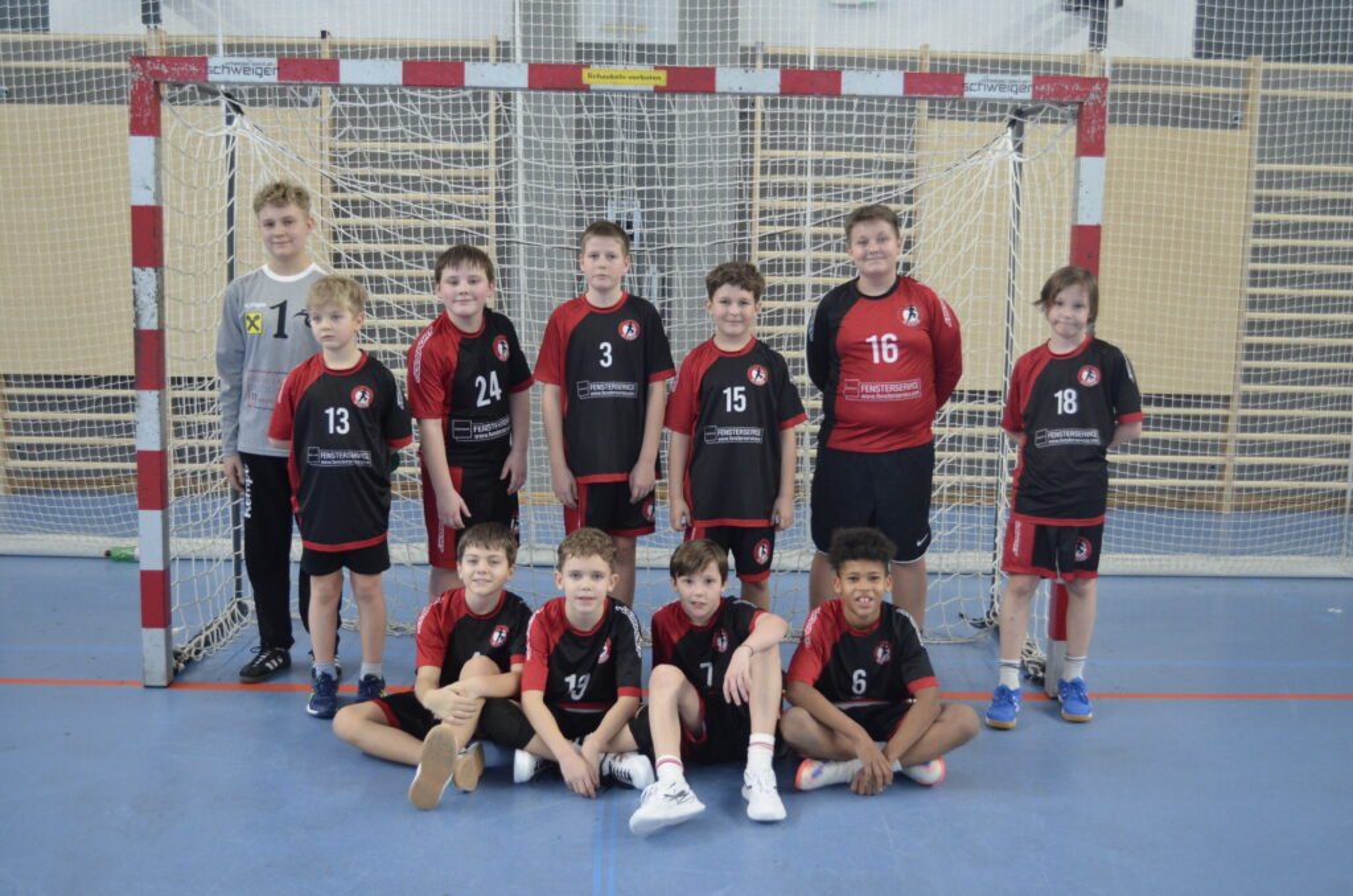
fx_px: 1463
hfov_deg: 49.6
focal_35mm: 39
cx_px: 676
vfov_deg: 34.1
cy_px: 448
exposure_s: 1/250
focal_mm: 26
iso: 1600
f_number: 4.2
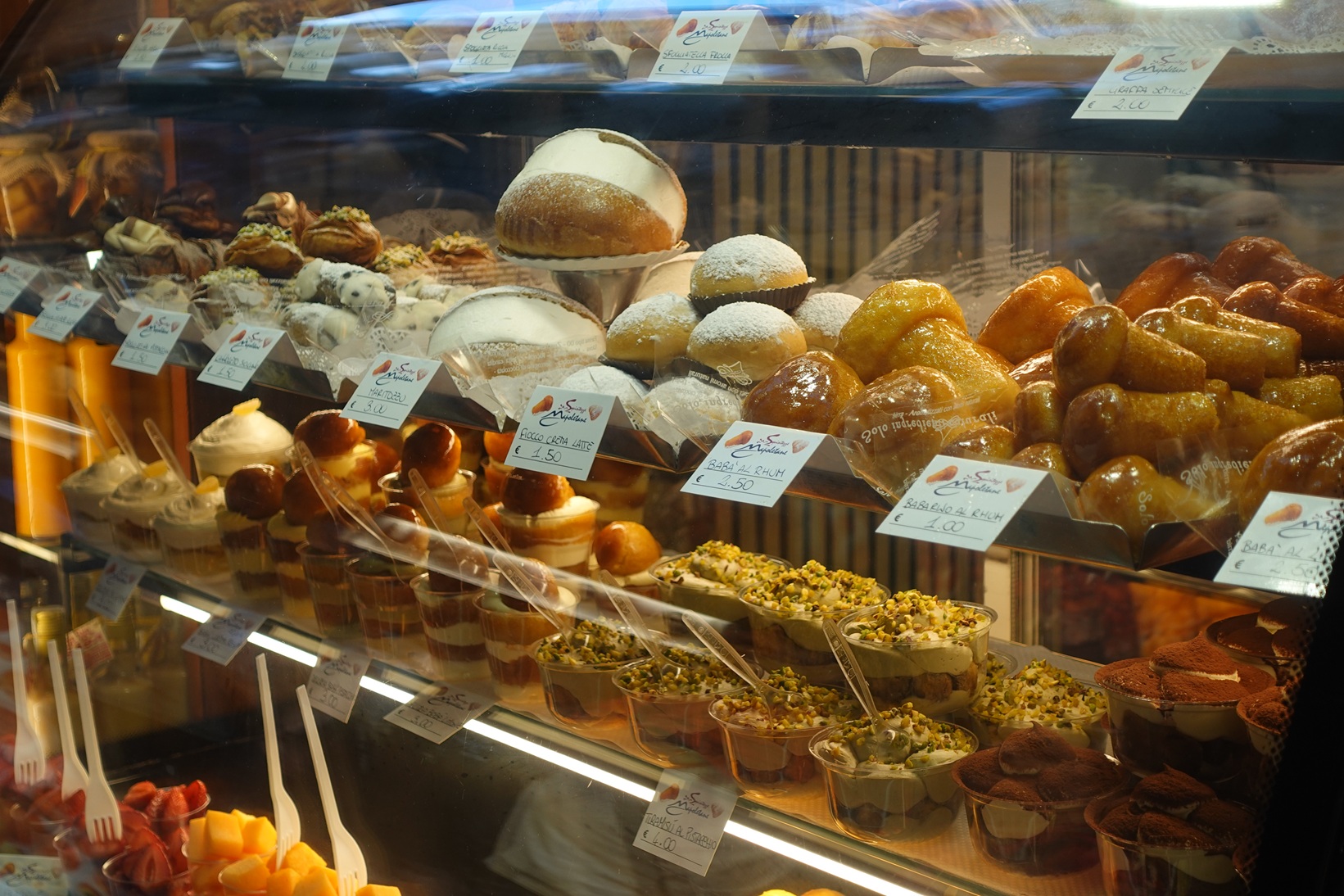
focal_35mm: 63
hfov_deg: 31.9
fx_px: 2352
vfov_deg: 21.6
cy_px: 448
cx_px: 672
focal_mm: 22.95
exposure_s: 1/80
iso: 125
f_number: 3.5
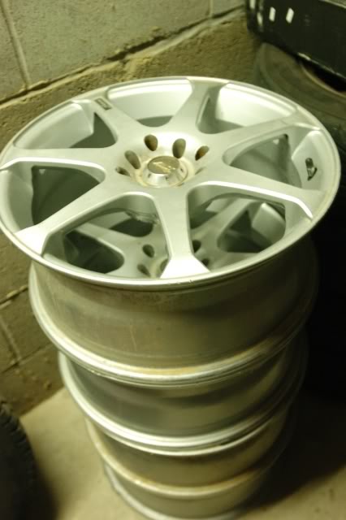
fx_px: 520
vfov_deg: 53.2
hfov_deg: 36.8
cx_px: 173
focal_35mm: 36
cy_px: 260
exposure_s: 1/3
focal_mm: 24
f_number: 3.2
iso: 400
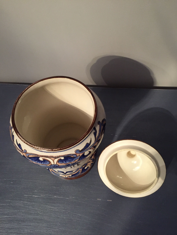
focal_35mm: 29
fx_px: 198
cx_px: 88
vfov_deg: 61.7
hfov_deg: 48.2
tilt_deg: -61.2
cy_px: 118
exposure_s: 1/25
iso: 250
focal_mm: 4.15
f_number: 2.2
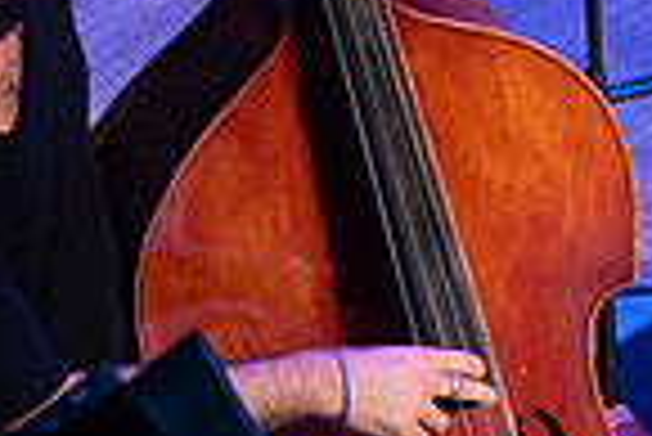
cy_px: -442
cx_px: 1227
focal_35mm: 574
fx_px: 10406
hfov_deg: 3.6
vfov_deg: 2.4
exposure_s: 1/125
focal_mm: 135
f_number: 8
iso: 3200
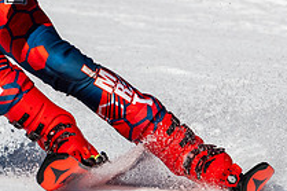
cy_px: -28
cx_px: -17
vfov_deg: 0.7
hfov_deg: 1.1
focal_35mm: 1902
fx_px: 15151
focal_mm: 400
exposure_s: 1/2000
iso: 200
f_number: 8
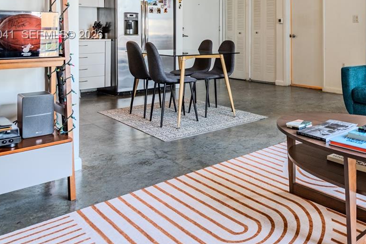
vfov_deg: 37.9
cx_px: 333
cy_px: 35
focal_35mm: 33
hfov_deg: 50.4
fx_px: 335
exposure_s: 1/400
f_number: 5.6
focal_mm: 16
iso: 160
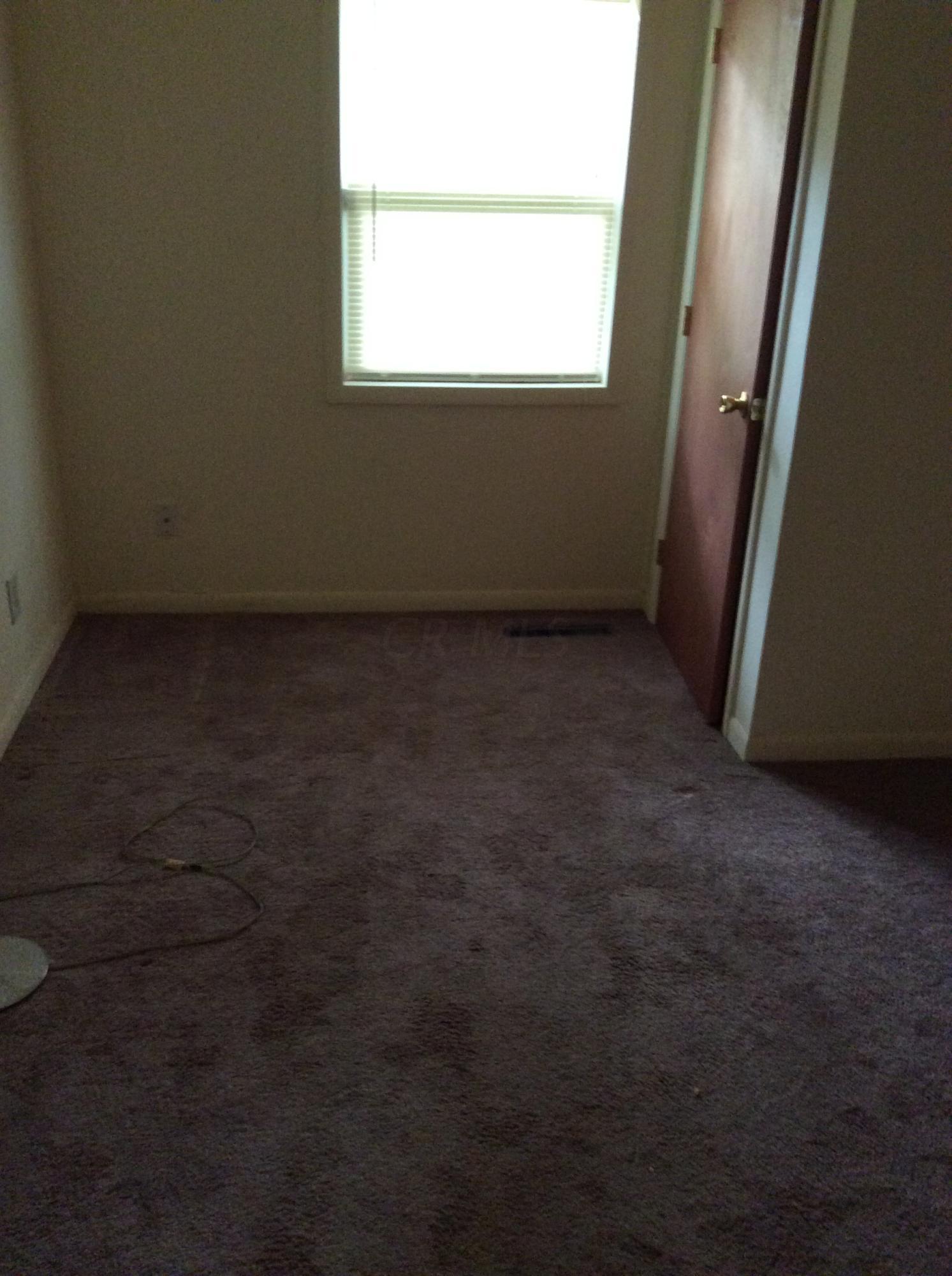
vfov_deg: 56.9
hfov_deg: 44.0
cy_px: 638
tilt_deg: -22.4
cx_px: 476
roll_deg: -0.8
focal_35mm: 32
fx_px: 1177
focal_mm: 3.3
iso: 250
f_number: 2.4
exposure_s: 1/24
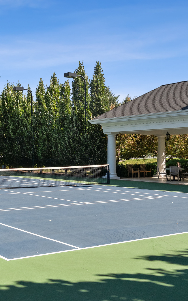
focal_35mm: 50
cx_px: 64
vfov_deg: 40.1
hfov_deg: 25.6
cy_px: 150
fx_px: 412
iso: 640
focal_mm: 32.8
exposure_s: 1/2000
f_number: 6.3
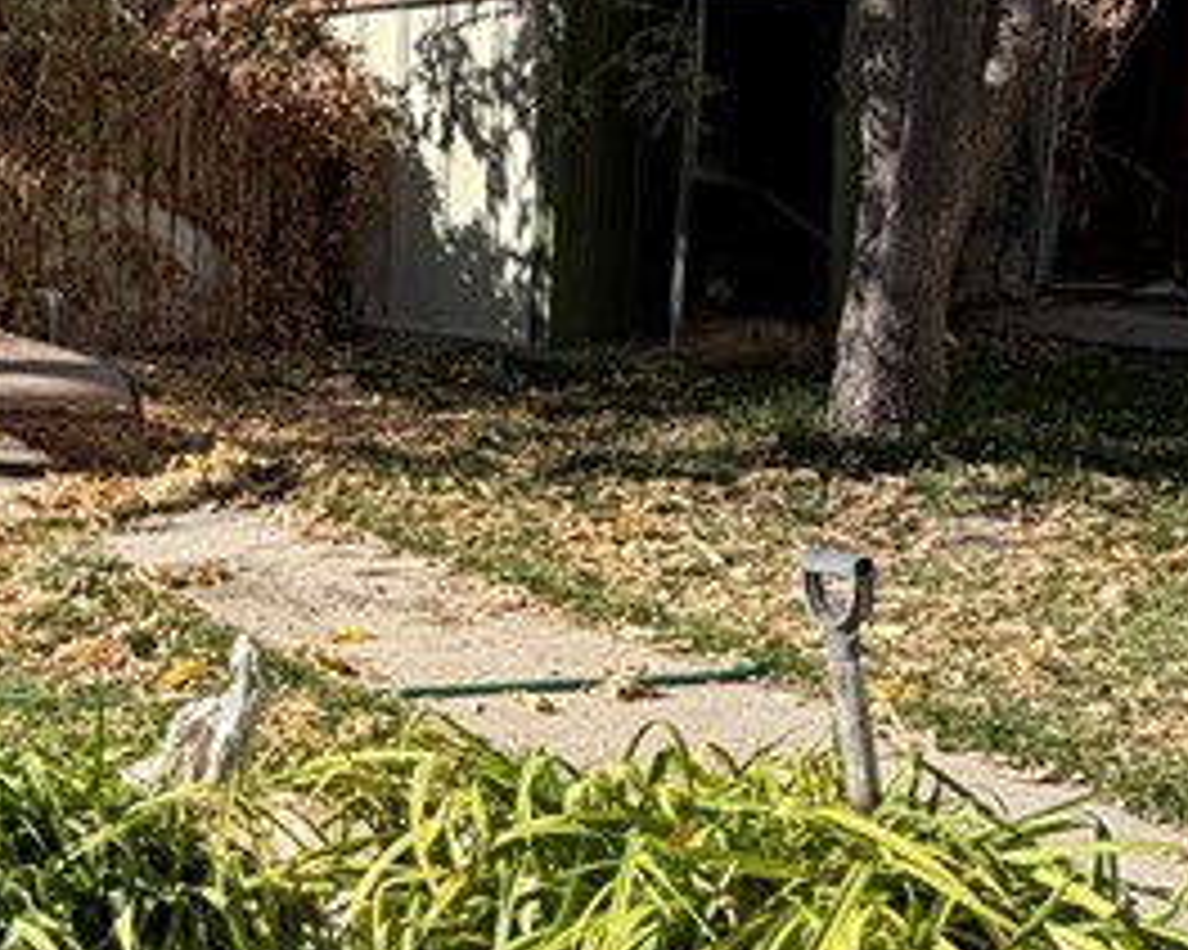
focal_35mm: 53
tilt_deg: -10.2
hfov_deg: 31.3
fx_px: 1863
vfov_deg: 28.5
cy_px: 554
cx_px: -126
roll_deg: -0.3
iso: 40
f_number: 2.2
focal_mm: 2.22
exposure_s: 1/770
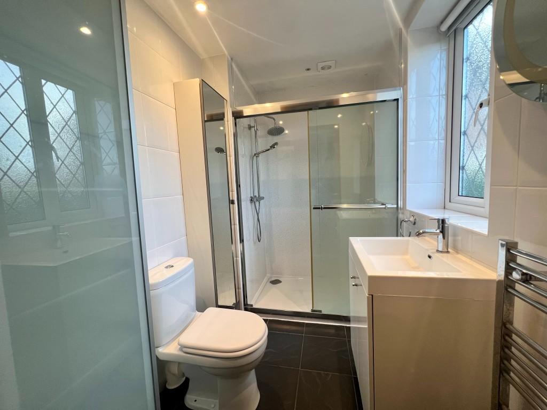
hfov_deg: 106.2
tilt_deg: -6.2
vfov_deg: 89.9
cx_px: 274
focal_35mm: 13
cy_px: 205
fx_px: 205
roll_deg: +2.8
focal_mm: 1.57
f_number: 1.8
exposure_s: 1/100
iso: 100
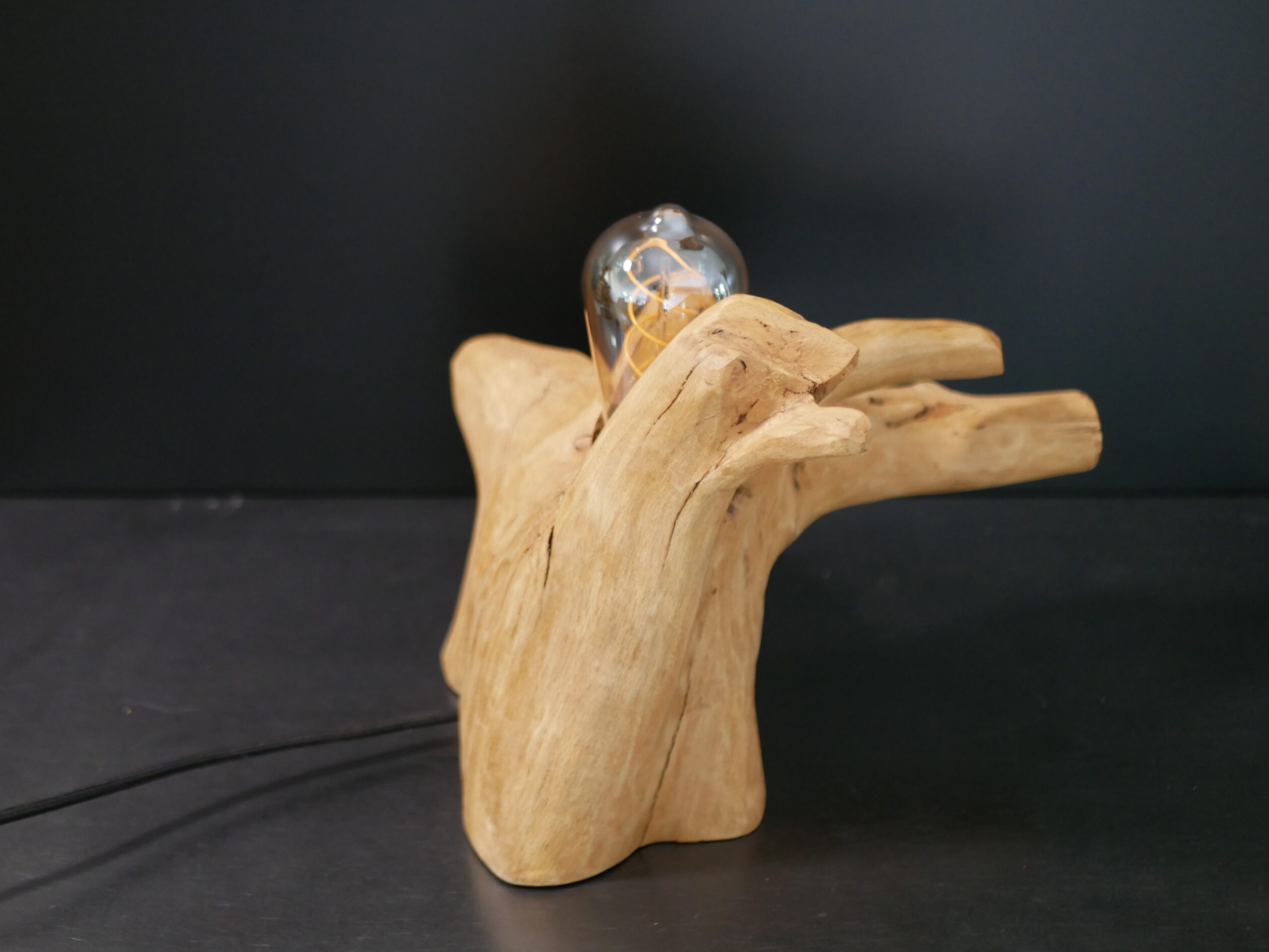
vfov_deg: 28.6
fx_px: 1870
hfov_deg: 37.5
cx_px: 626
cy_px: 467
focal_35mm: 51
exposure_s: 1/60
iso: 1250
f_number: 1.7
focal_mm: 25
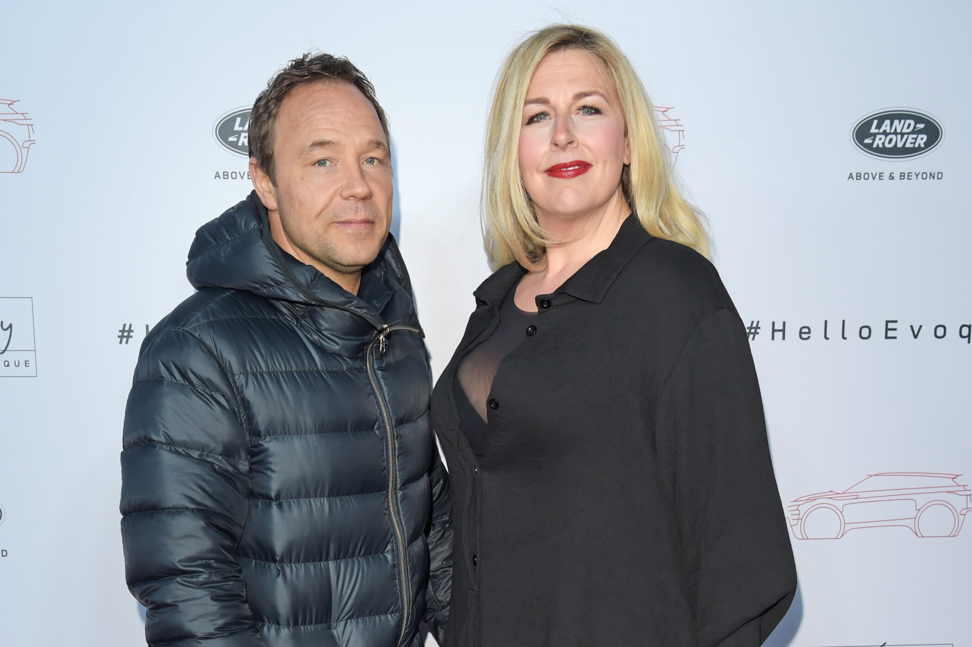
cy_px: 324
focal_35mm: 40
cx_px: 486
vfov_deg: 33.4
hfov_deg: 48.5
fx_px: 1079
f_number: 5.6
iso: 400
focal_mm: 40
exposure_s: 1/125
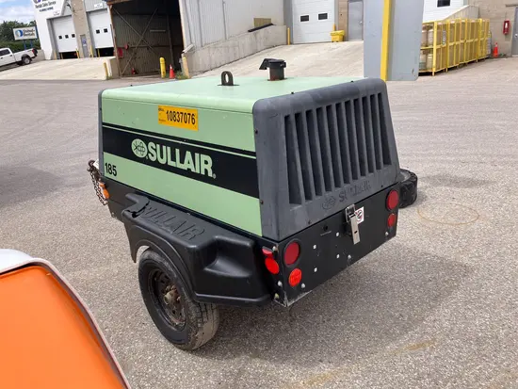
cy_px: 194
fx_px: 419
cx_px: 259
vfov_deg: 49.8
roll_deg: +3.9
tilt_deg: -18.1
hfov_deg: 63.4
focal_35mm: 28
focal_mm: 3.99
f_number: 1.8
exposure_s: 1/1389
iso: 32
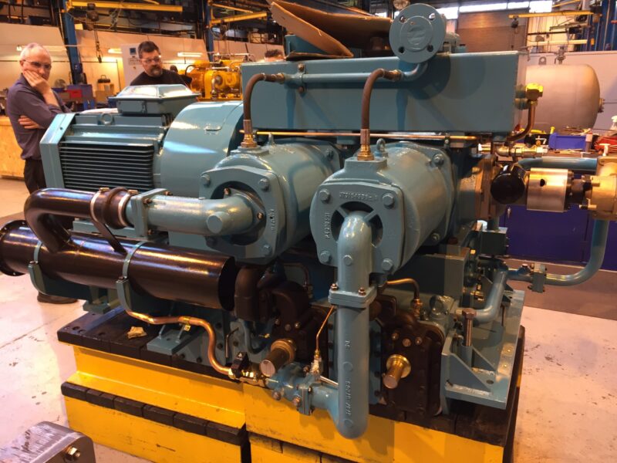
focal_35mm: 29
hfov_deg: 61.7
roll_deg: +1.5
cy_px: 232
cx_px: 308
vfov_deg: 48.2
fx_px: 517
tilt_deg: -15.6
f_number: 2.2
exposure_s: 1/30
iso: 64
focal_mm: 4.15
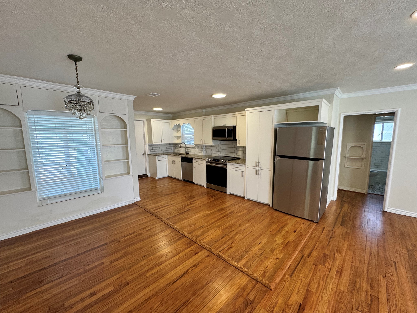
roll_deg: +1.1
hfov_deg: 102.1
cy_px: 156
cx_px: 208
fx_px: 169
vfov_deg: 85.7
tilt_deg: -6.8
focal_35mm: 14
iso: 125
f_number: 2.2
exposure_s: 1/120
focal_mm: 2.22
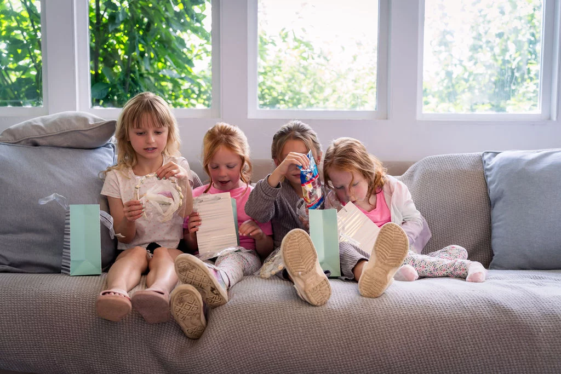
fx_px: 670
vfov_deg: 31.2
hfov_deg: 45.4
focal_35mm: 43
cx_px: 280
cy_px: 187
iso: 500
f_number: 2.8
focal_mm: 43
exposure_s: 1/250
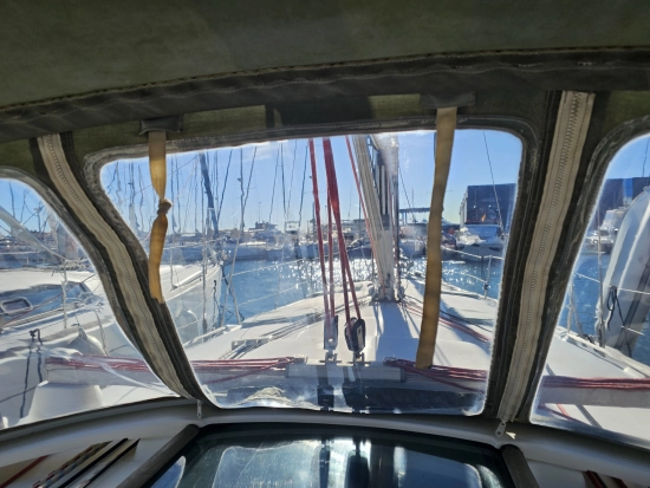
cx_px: 325
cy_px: 244
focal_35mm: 23
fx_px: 432
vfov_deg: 58.9
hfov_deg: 73.9
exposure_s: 1/984
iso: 10
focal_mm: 6.3
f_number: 1.7
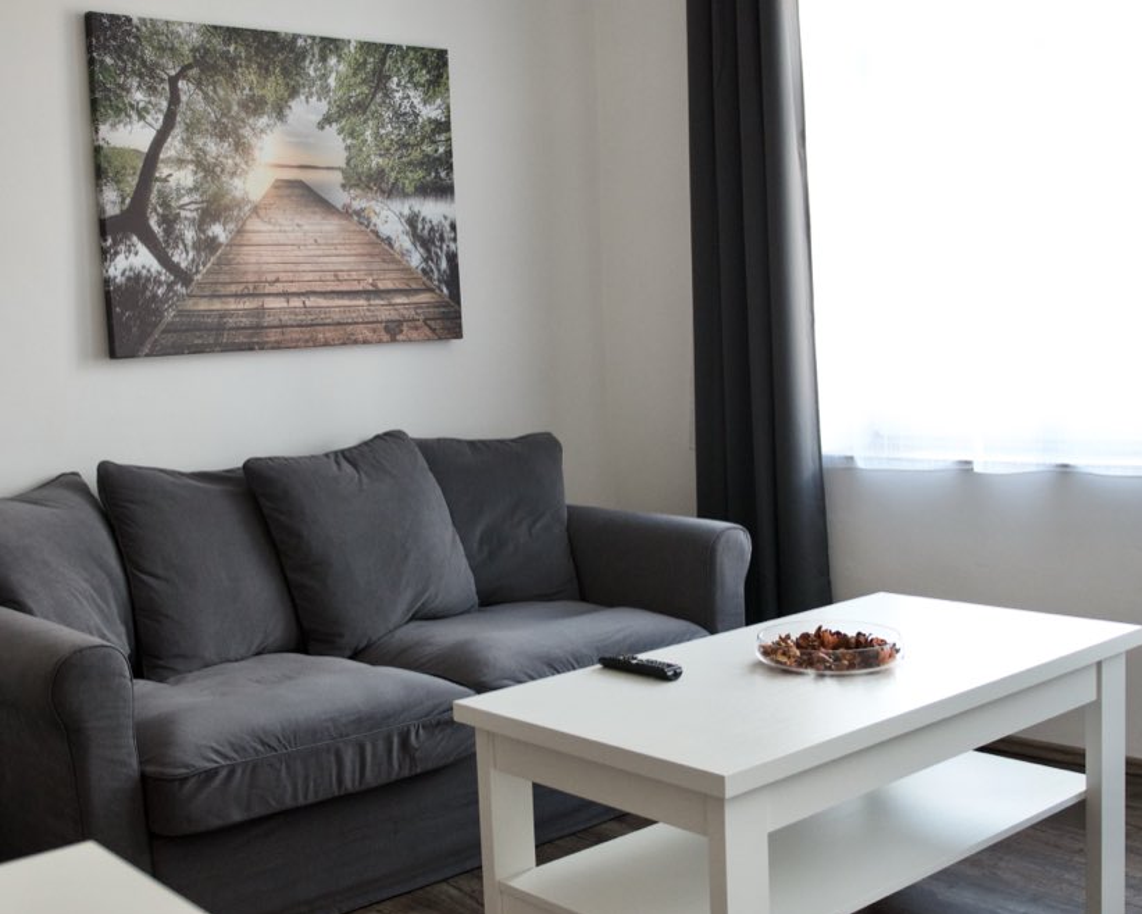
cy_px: 458
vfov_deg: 36.5
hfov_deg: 44.7
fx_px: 1386
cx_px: 495
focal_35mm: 41
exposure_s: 1/500
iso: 1800
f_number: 2.8
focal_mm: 24
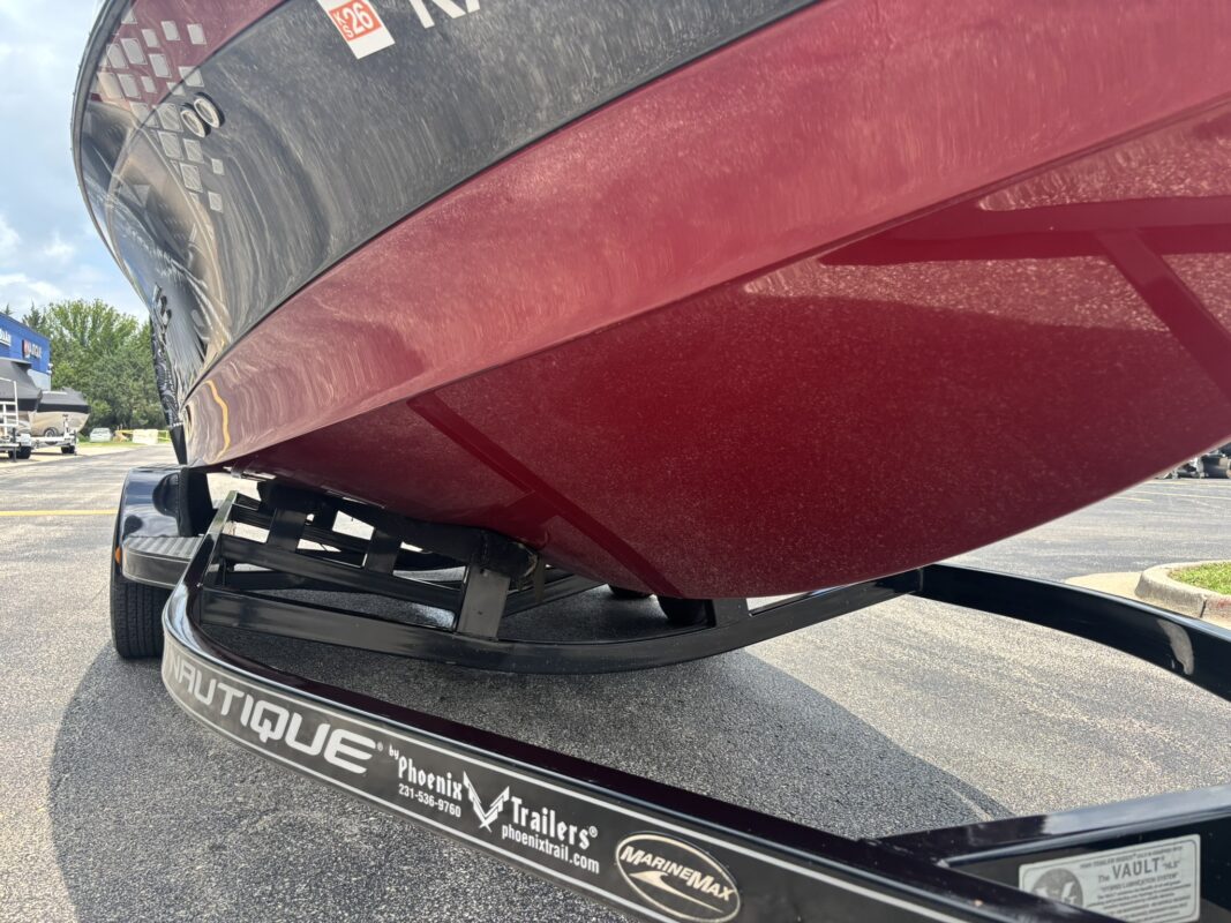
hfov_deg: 67.3
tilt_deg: +0.2
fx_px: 924
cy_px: 462
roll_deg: +0.9
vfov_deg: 53.1
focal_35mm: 26
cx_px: 616
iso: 50
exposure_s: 1/654
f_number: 1.6
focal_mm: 5.96
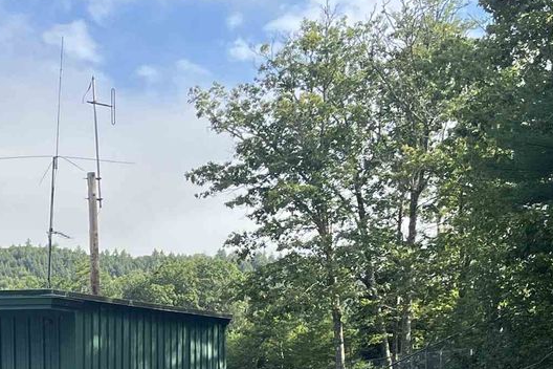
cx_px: -141
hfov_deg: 22.5
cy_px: 548
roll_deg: +2.1
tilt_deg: -3.5
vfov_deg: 15.4
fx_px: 1260
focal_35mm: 82
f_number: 1.6
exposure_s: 1/1580
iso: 50
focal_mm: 5.1
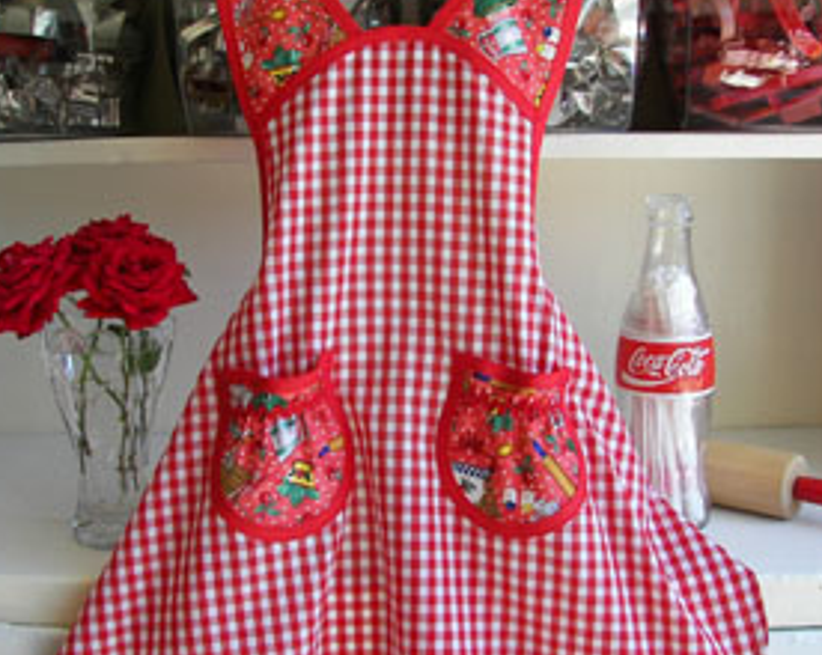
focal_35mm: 51
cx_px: 381
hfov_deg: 36.7
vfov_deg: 29.6
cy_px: 336
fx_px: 1239
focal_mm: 6
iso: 50
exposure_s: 1/60
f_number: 2.8
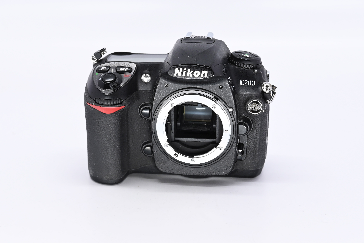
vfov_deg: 16.9
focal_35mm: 81
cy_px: 122
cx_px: 182
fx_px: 819
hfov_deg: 25.1
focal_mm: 54
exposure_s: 1/160
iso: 500
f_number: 9
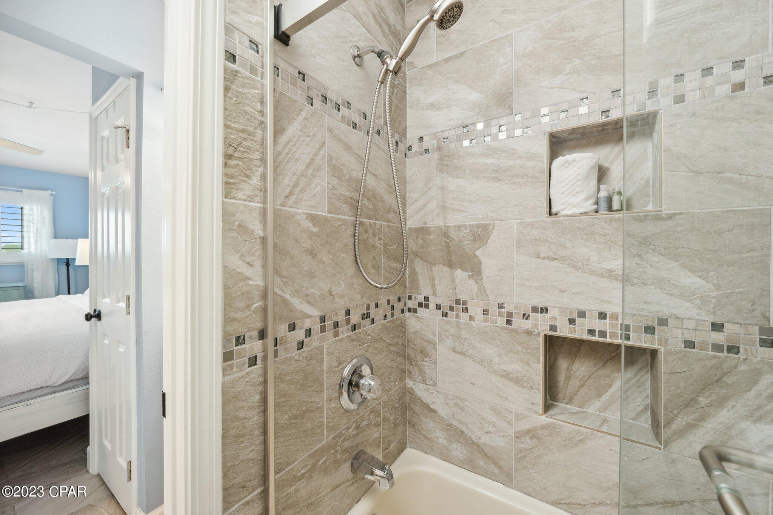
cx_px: 386
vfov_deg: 85.4
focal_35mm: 13
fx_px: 279
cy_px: 258
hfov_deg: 108.3
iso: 500
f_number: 8
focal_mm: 13
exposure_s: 1/6
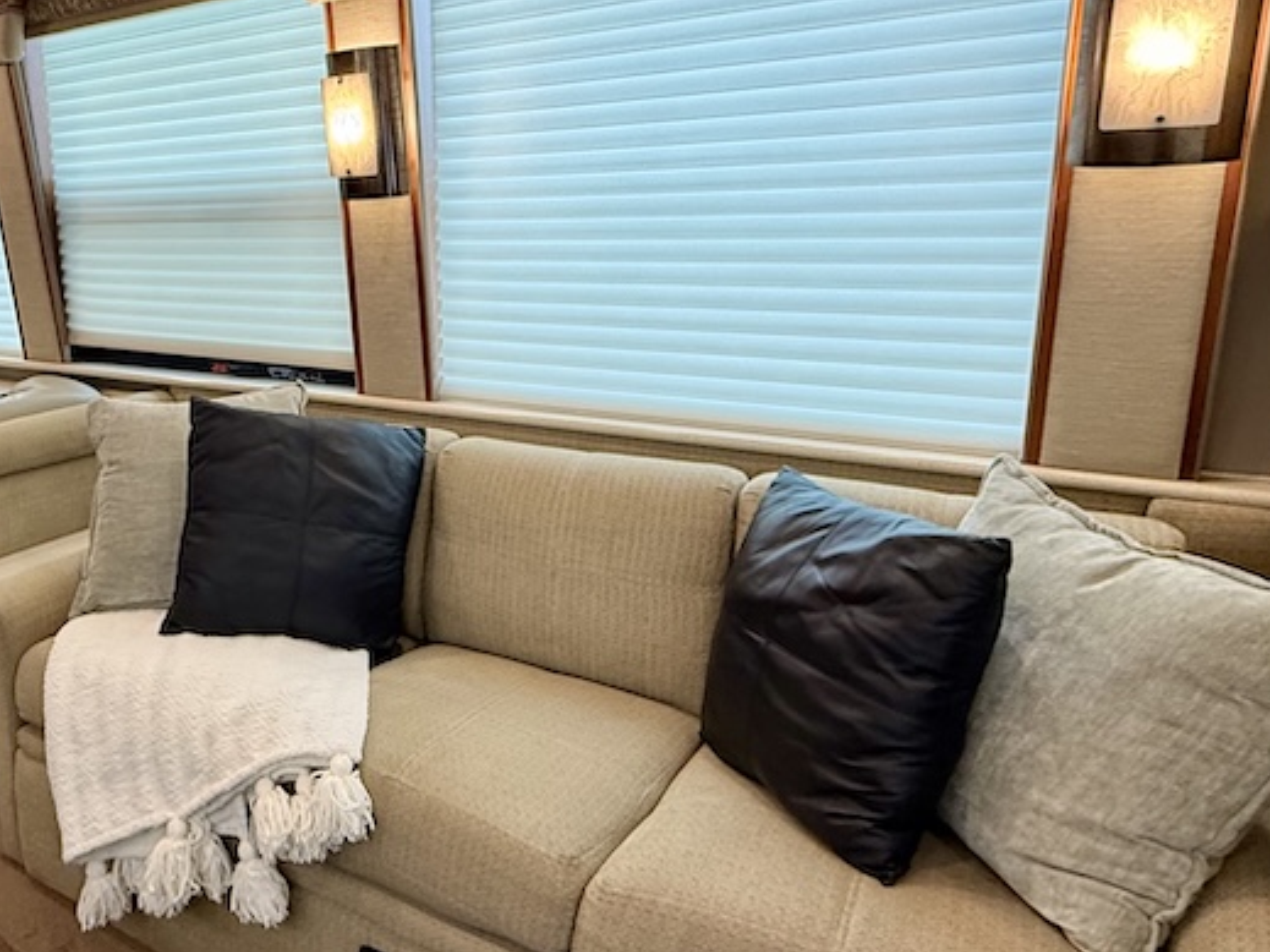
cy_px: 396
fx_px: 990
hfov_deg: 62.1
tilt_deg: -10.1
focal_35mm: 27
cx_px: 338
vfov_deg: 51.1
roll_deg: +1.5
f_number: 2.2
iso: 320
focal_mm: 2.22
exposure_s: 1/60
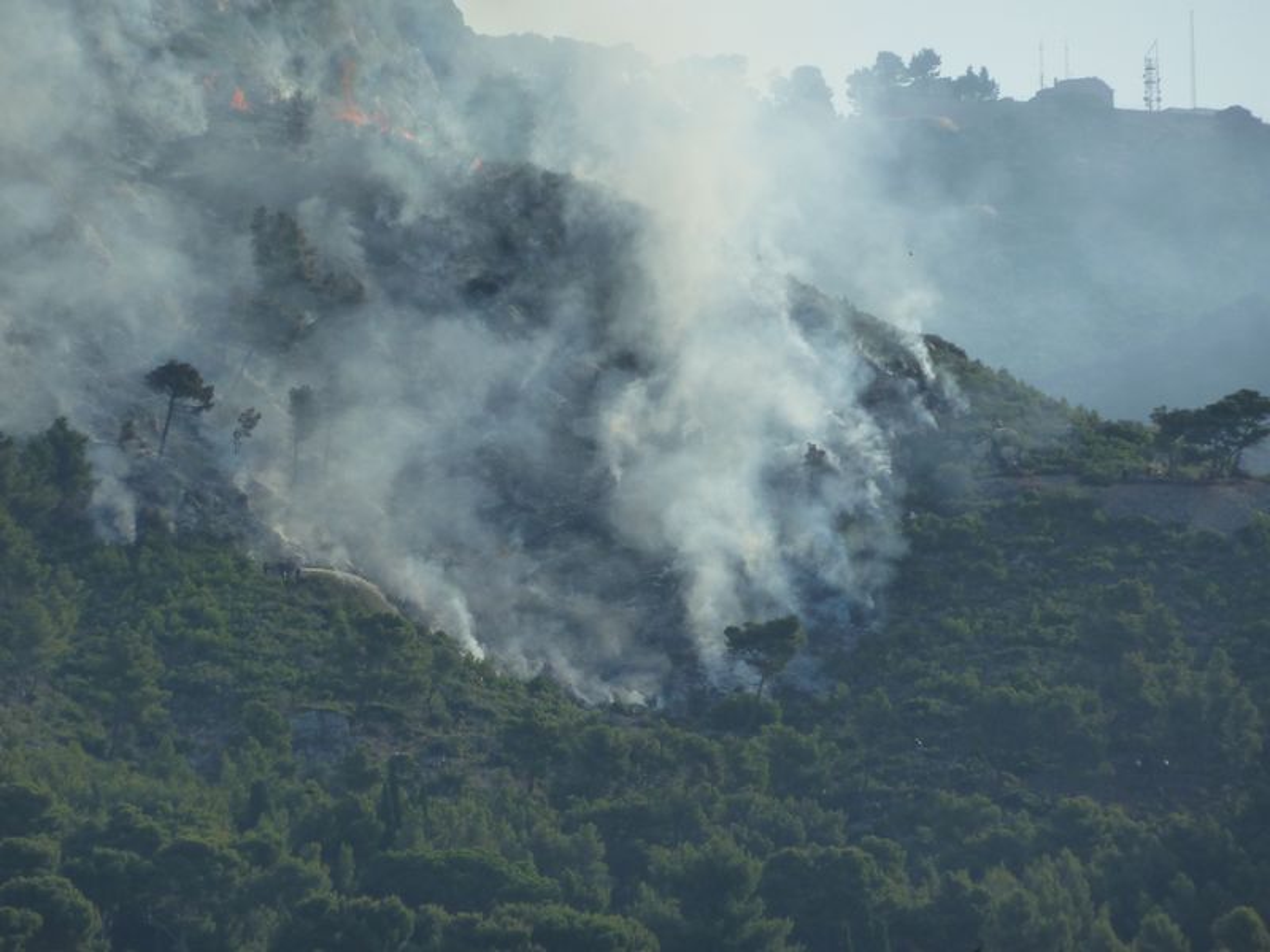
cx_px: 635
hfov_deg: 5.9
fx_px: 12291
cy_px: 476
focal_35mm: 335
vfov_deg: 4.4
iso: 125
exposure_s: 1/500
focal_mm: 49.2
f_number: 5.6
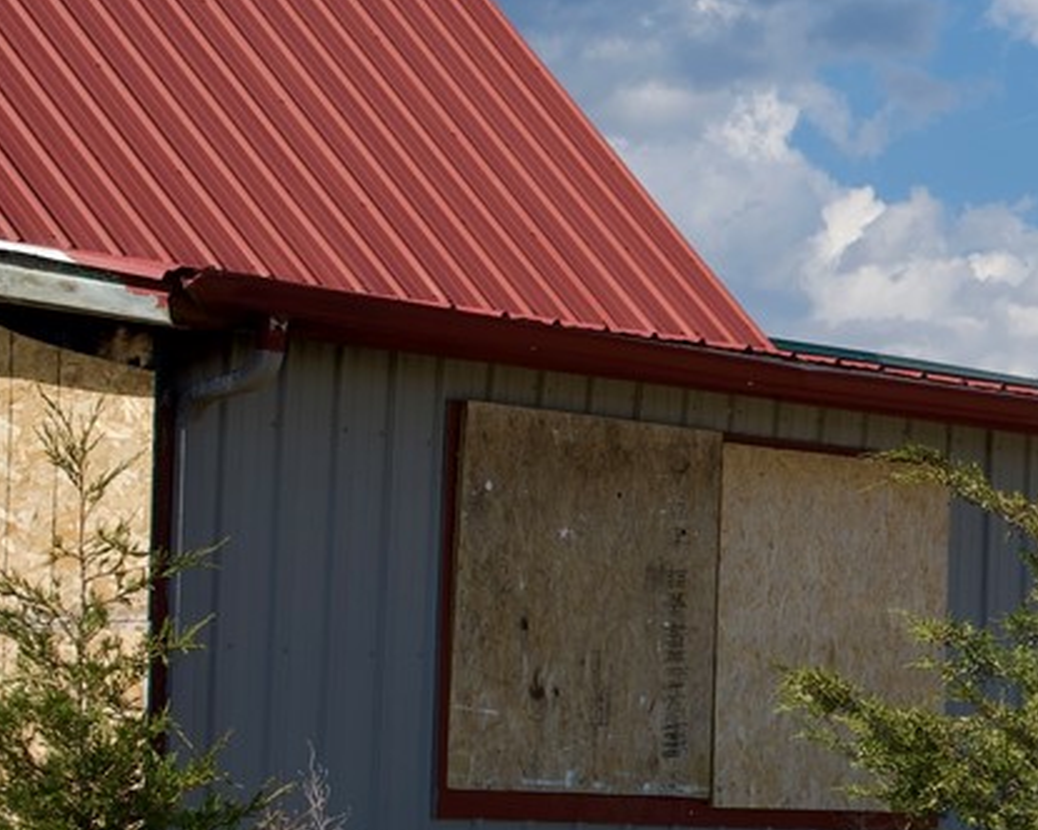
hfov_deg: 11.4
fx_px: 4977
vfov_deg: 9.5
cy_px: 460
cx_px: 1563
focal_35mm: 162
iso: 100
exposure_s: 1/250
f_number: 10
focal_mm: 33
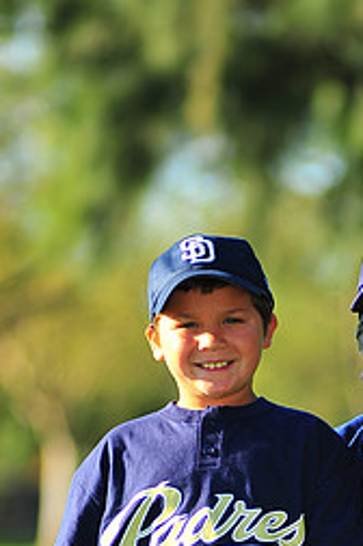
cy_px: 604
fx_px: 6263
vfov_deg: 5.0
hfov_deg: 3.3
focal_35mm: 413
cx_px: 348
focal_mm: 180
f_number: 3.5
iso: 200
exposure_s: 1/1000
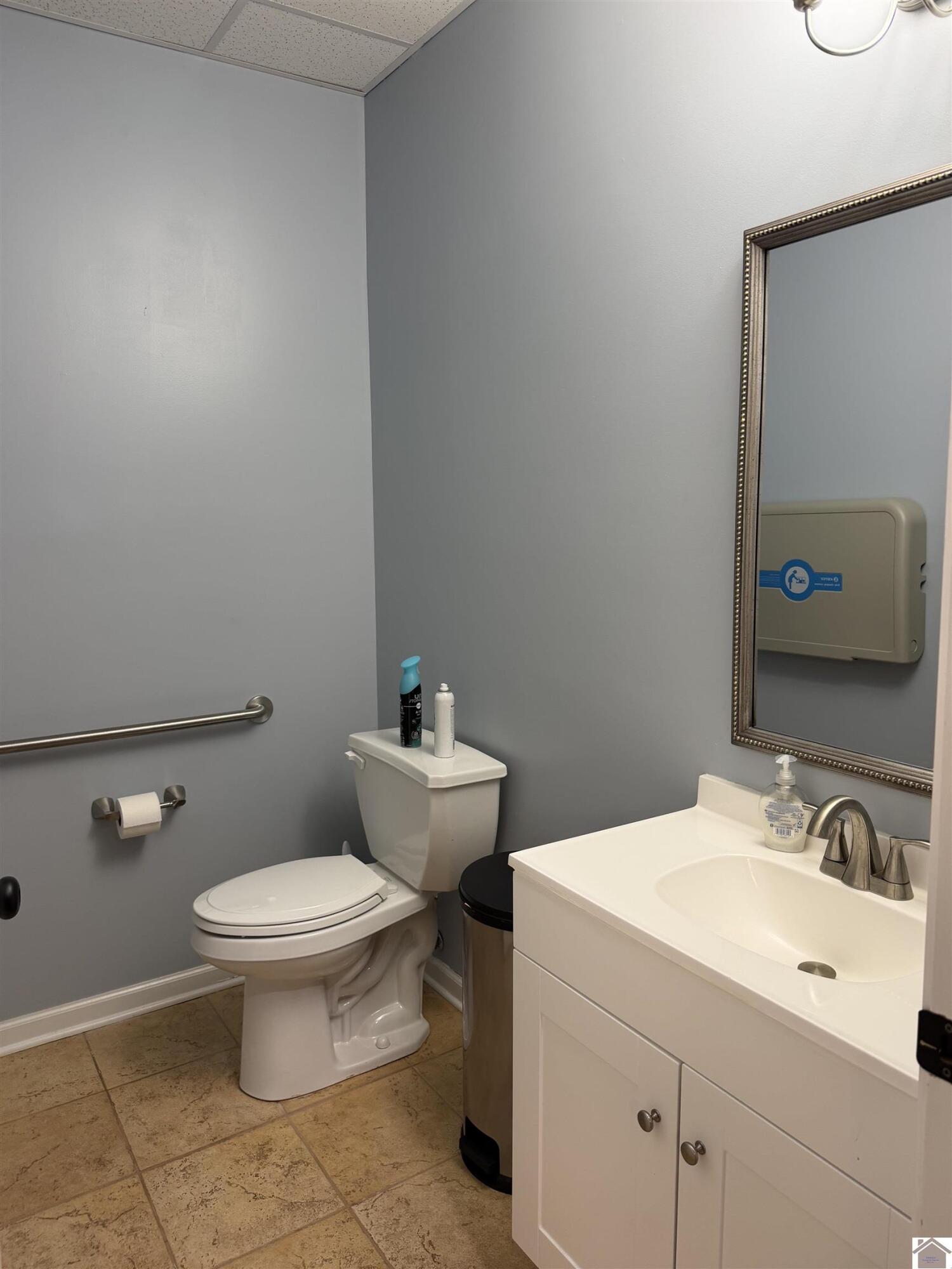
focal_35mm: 24
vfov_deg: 71.6
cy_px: 634
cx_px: 476
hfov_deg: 56.8
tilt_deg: -7.1
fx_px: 880
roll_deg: +0.9
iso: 125
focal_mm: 6.76
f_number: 1.78
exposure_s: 1/60
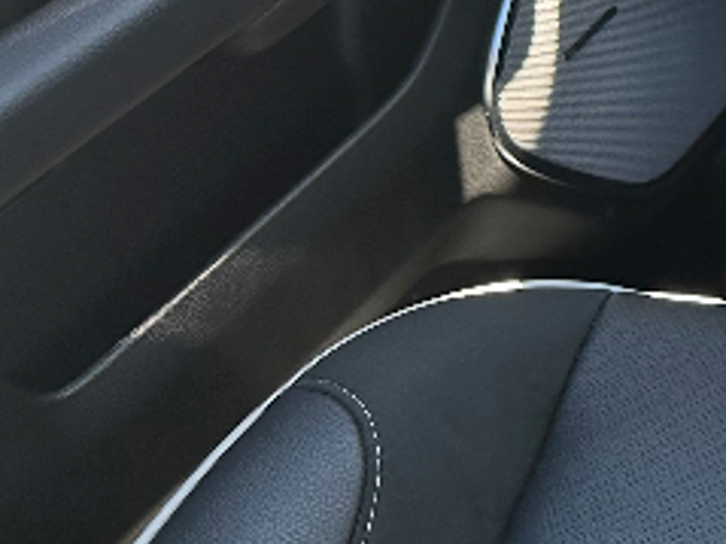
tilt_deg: -27.3
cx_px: 1507
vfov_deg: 13.4
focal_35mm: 103
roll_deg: +0.1
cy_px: -310
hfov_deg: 15.0
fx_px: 2159
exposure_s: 1/139
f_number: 1.78
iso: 64
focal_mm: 6.86
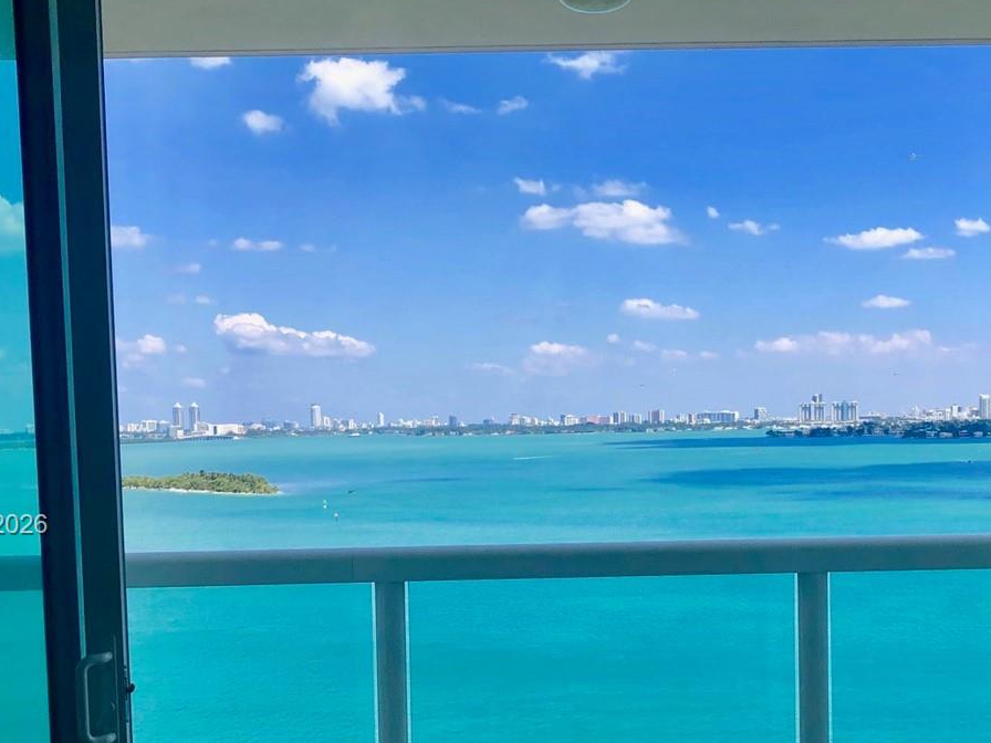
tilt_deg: -3.6
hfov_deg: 38.1
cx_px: 588
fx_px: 1431
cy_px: 526
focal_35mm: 50
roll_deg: +0.9
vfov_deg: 28.8
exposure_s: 1/1567
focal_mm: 4
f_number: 1.8
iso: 20
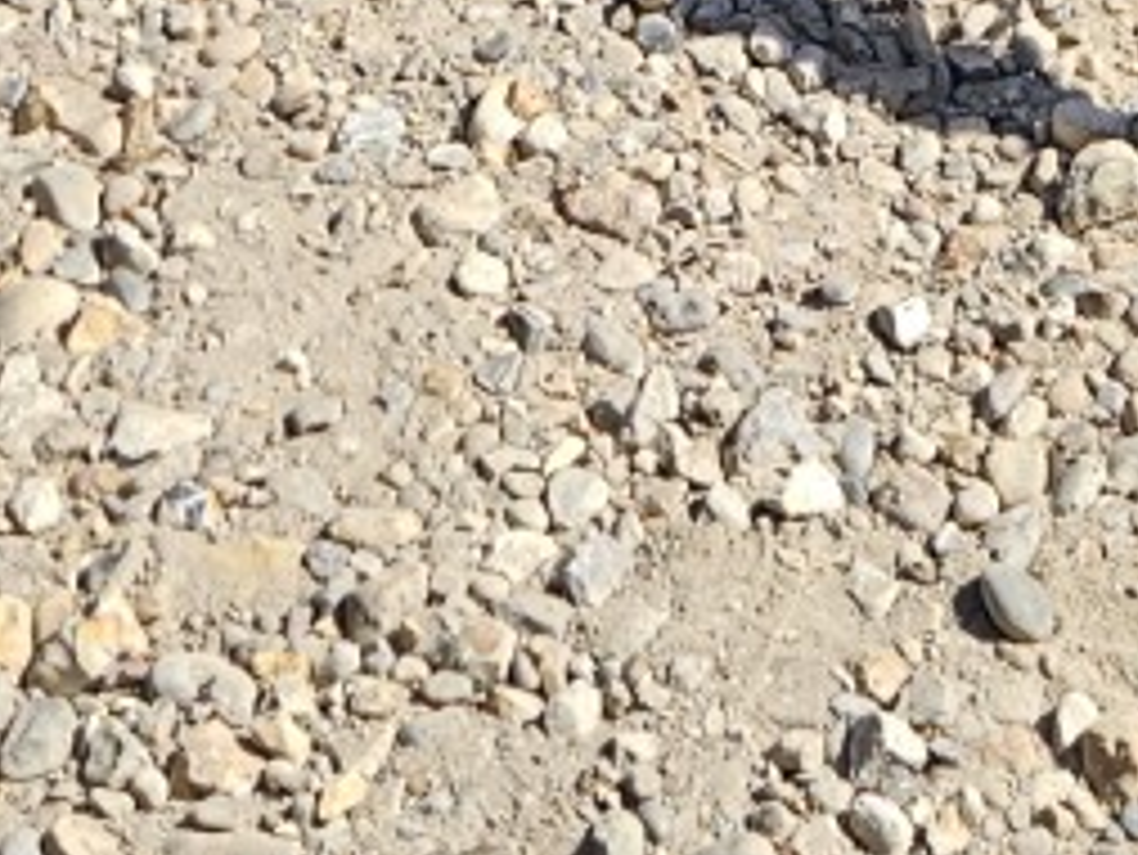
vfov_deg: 9.9
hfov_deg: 14.9
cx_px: 1071
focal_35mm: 131
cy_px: -1238
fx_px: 4309
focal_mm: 5.4
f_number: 1.8
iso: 25
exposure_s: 1/1033
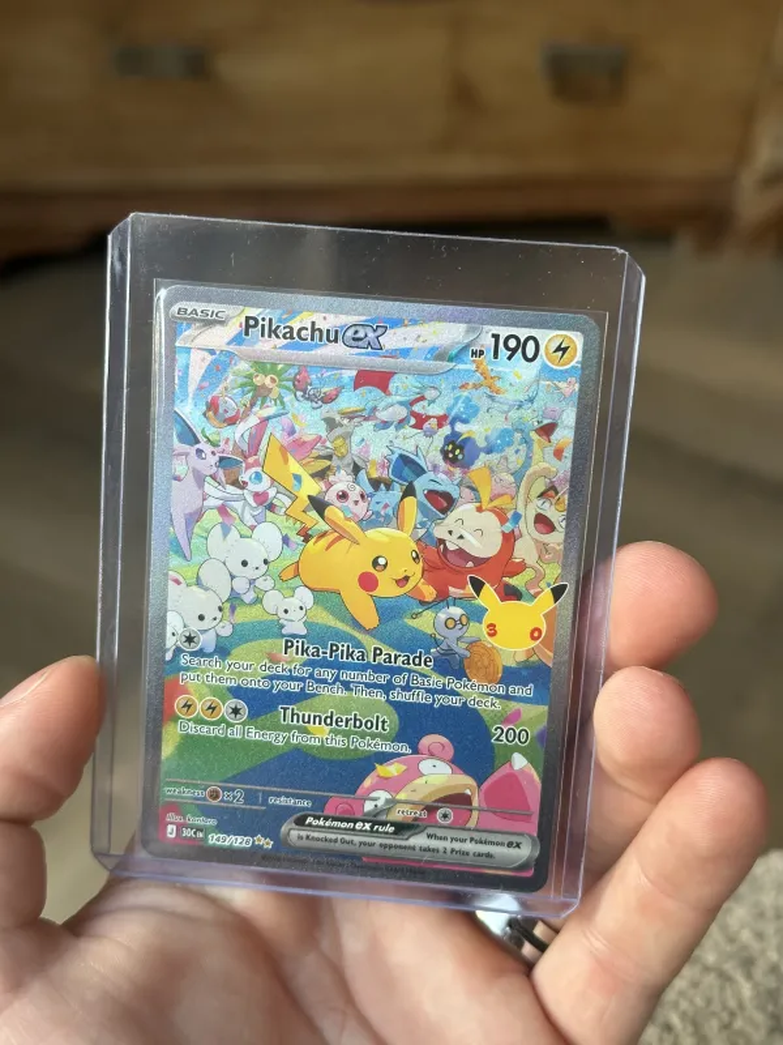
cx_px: 392
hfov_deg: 30.3
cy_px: 522
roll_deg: -6.1
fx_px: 1448
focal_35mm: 48
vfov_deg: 39.7
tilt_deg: -36.1
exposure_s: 1/120
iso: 80
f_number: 1.78
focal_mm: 6.86
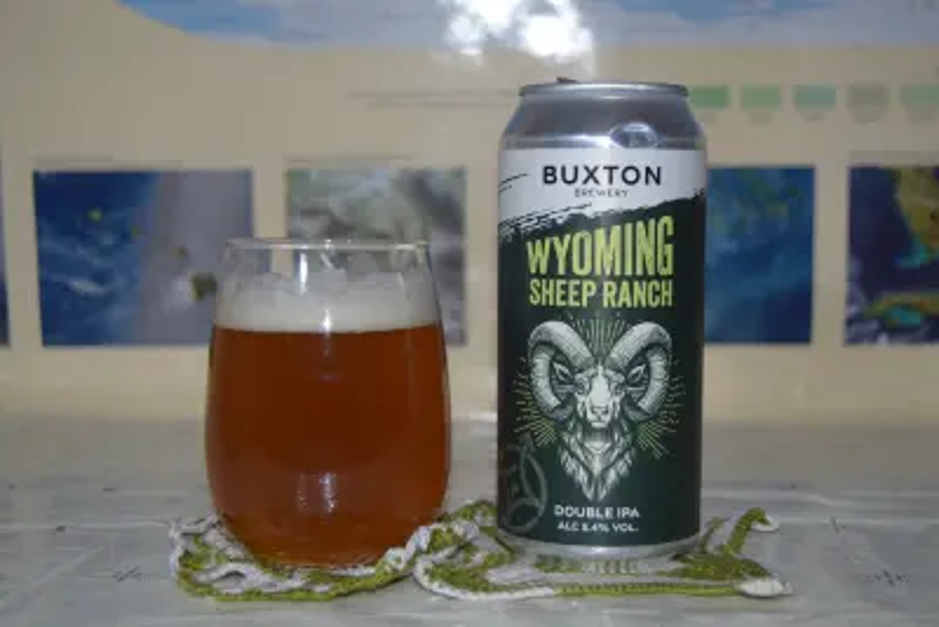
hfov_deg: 35.0
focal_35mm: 57
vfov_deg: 23.8
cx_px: 470
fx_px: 1487
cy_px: 314
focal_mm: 38
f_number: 4.8
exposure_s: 1/60
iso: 320
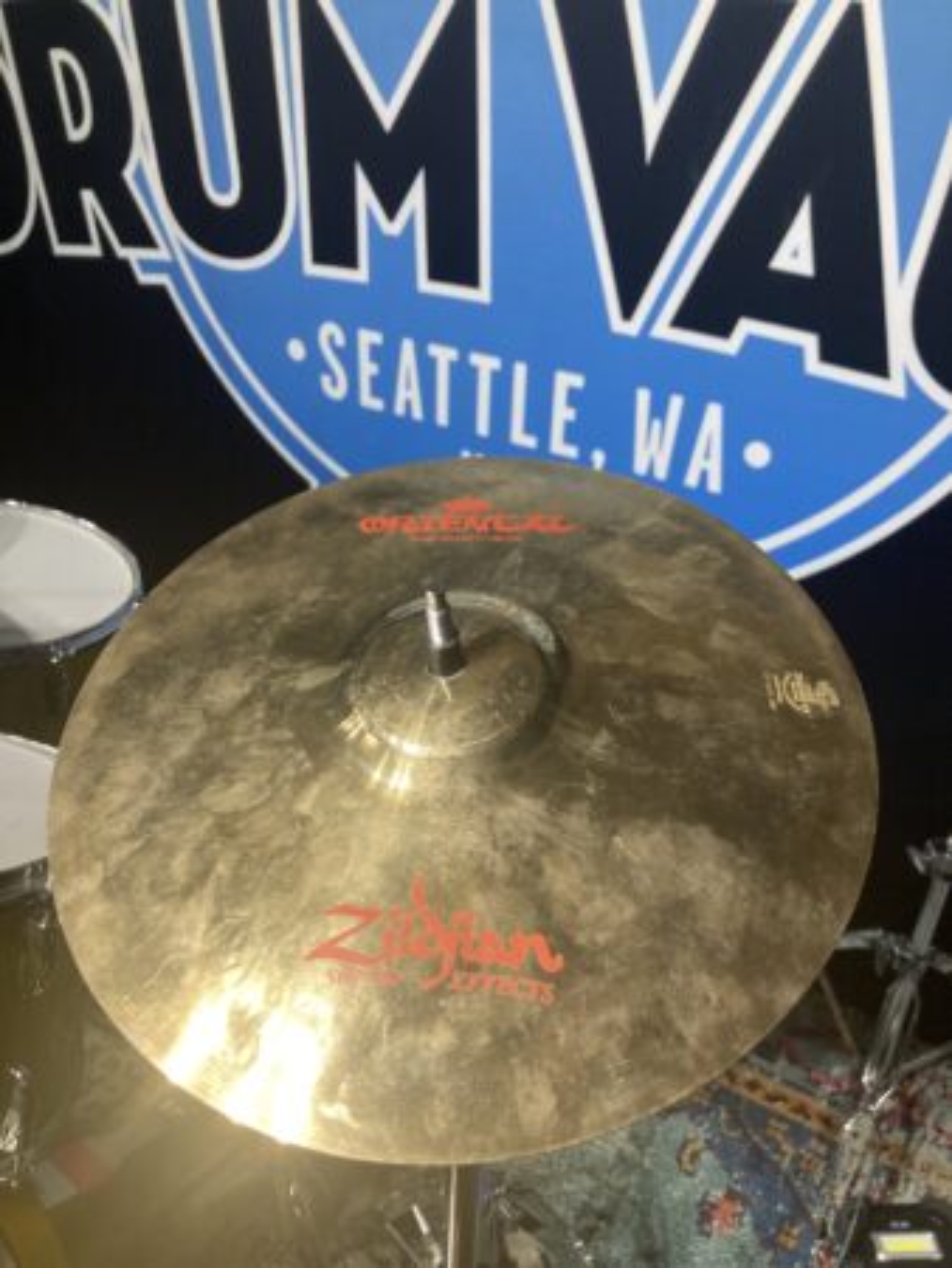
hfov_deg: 49.8
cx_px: 476
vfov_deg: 63.4
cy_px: 634
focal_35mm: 28
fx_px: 1026
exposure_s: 1/60
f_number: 1.8
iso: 125
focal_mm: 3.99
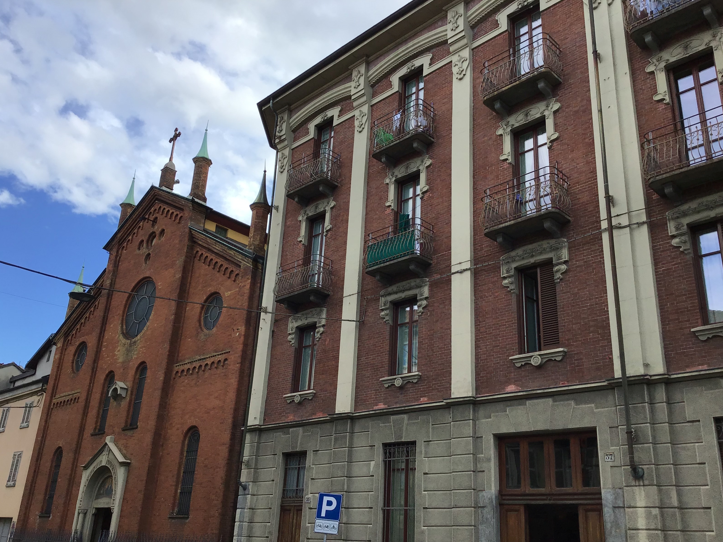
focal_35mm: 32
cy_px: 275
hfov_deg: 56.8
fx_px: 668
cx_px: 354
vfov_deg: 44.1
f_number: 2.4
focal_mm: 3.3
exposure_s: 1/452
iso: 25
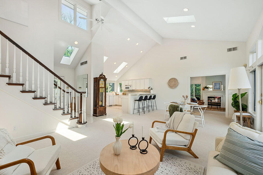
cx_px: 132
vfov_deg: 79.1
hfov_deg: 102.3
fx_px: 106
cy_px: 88
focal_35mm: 14
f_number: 10
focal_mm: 14.5
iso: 250
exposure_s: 1/25
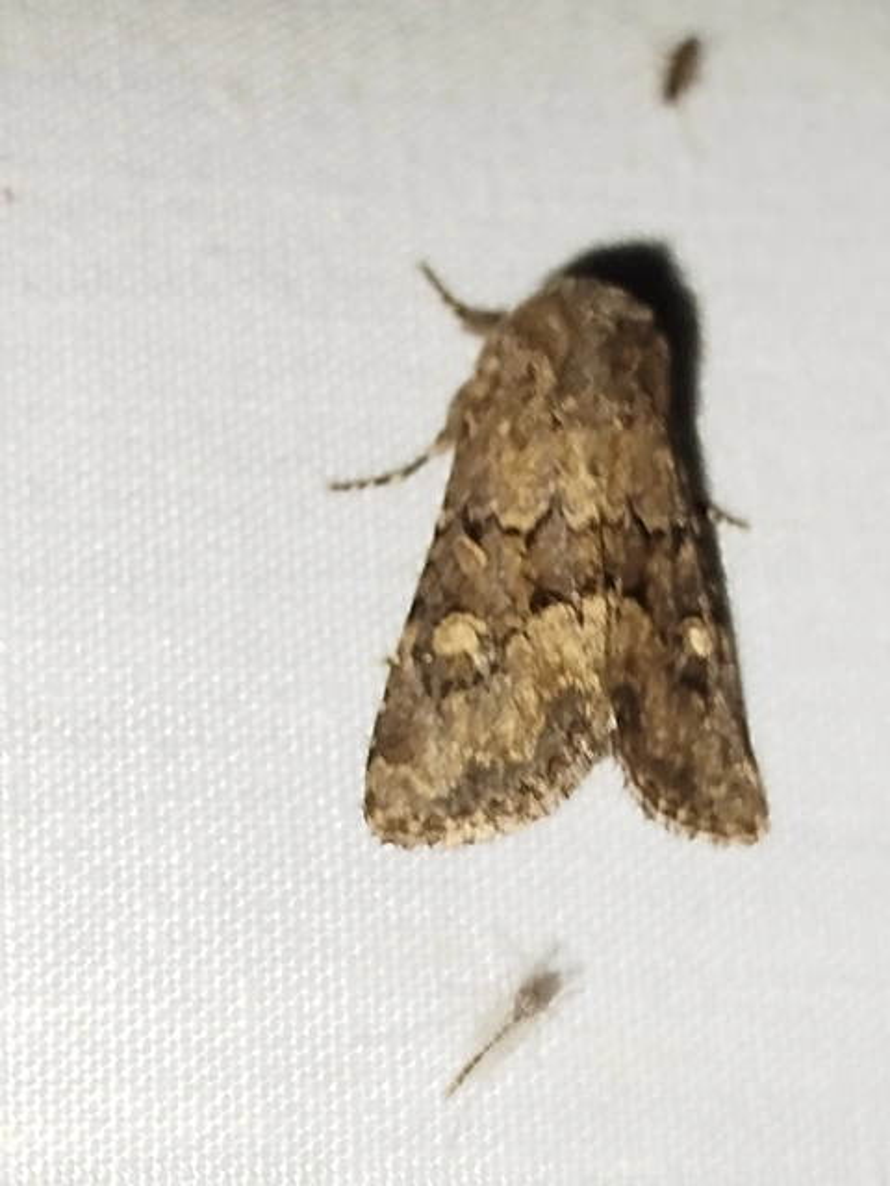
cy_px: 593
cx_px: 445
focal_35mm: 86
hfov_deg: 17.2
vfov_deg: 22.8
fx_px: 2948
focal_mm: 5.31
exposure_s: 1/50
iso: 125
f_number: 1.7
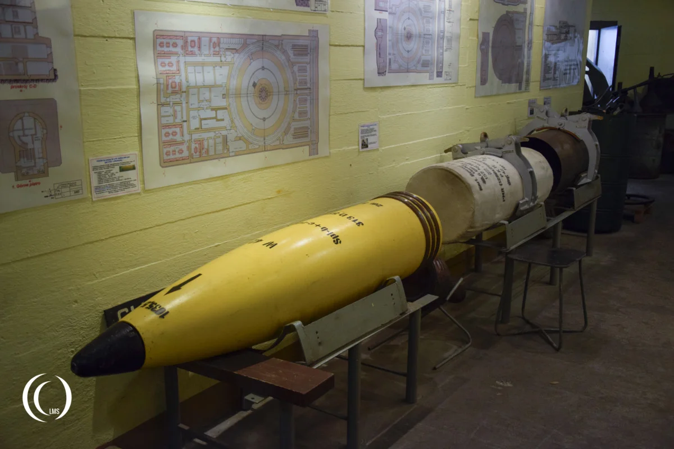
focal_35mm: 38
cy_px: 224
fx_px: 702
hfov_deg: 51.3
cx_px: 337
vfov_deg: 35.5
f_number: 4
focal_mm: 25
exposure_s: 1/60
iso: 1250
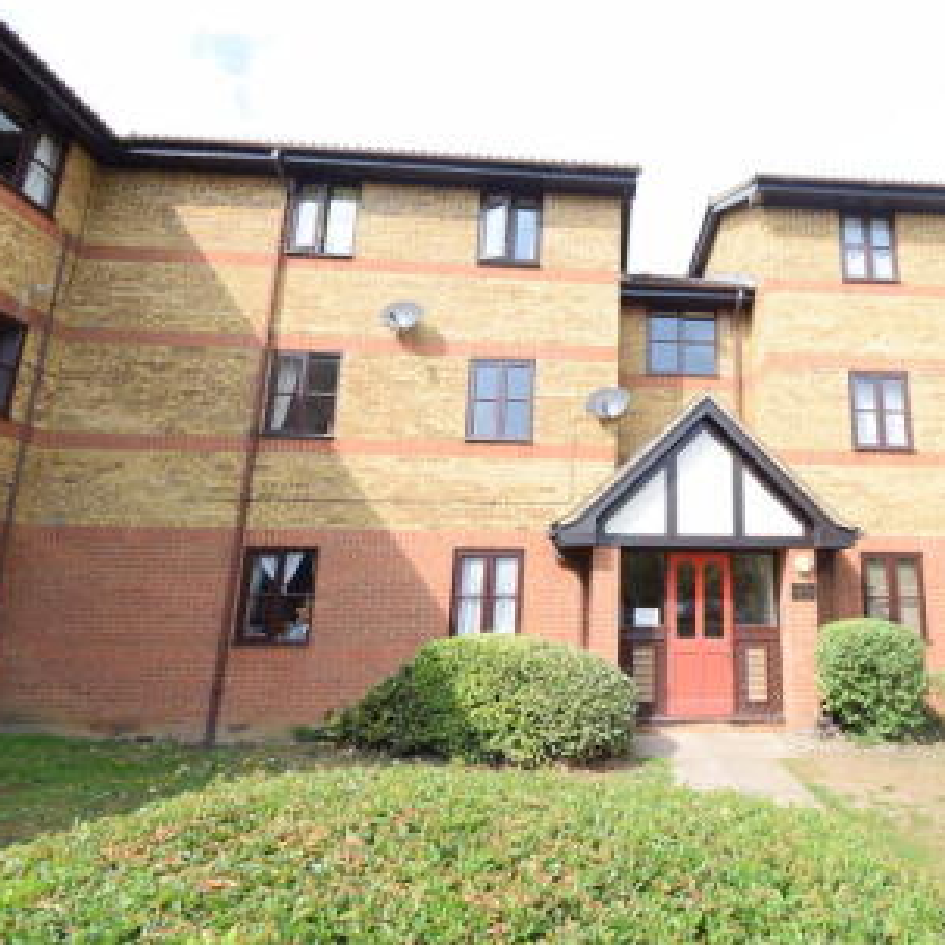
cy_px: 454
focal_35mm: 20
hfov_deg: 71.7
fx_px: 618
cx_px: 658
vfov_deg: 74.8
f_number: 8
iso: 320
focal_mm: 10
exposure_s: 1/250
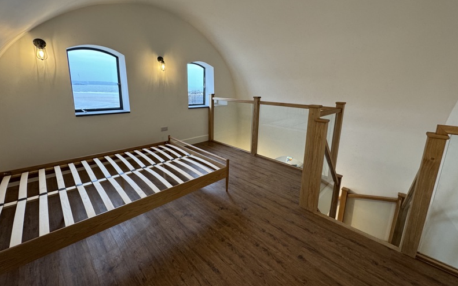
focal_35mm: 15
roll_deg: -1.5
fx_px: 187
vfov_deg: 74.5
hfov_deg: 101.4
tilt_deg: -10.2
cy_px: 124
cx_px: 229
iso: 160
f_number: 2.2
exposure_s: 1/100
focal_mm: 2.22
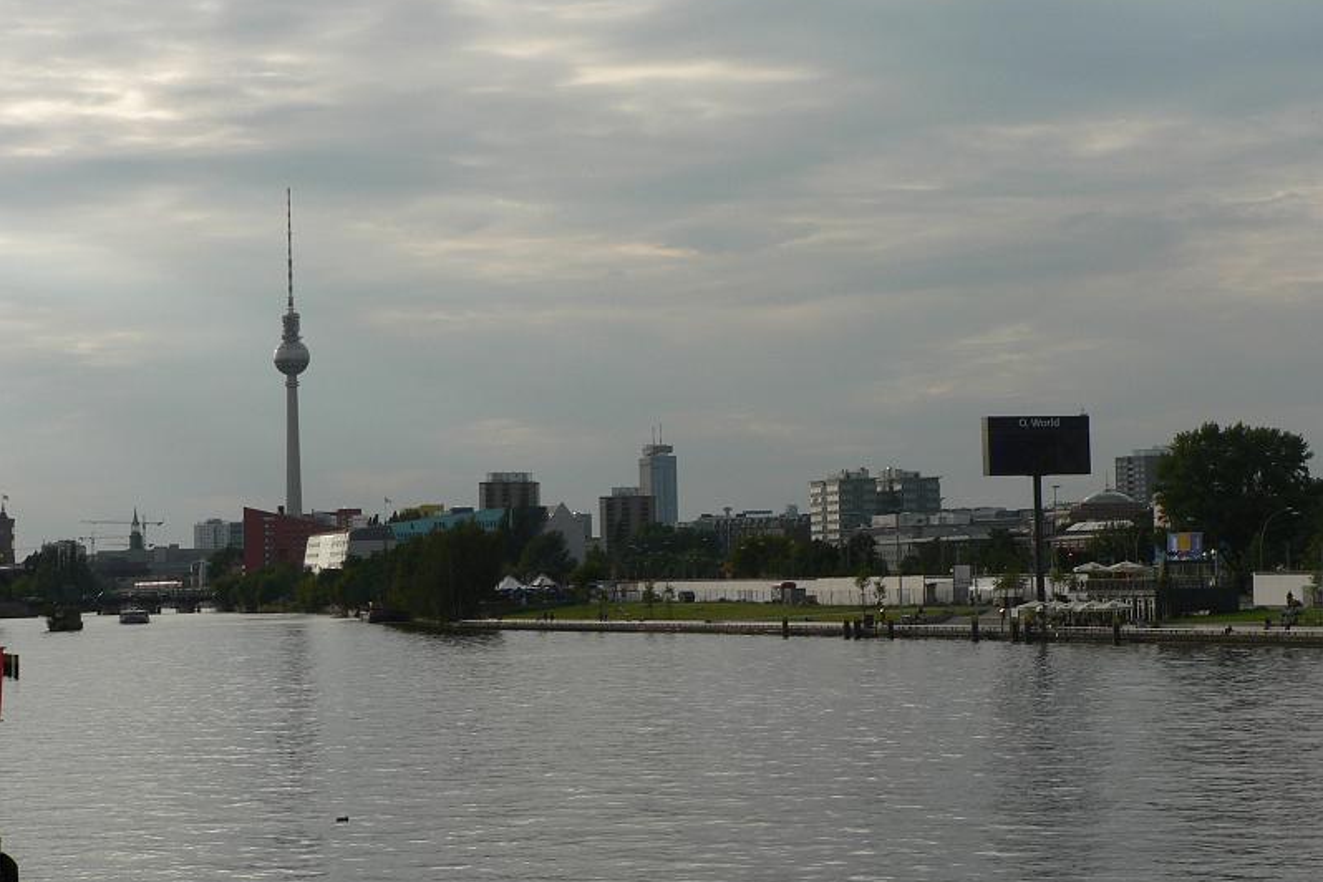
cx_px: 662
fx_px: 3564
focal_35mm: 97
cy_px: 396
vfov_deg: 14.1
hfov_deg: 21.0
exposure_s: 1/500
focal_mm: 15.5
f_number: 5.6
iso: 80
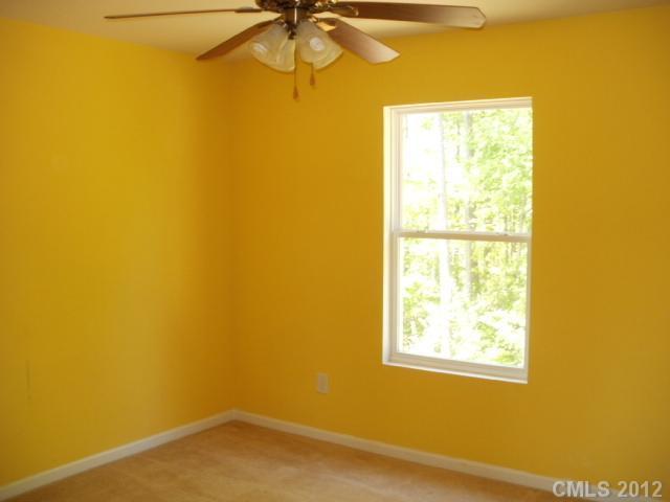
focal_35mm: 36
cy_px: 251
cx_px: 335
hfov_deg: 51.4
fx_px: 697
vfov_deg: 39.7
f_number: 3.5
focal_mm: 6.3
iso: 125
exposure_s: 1/30
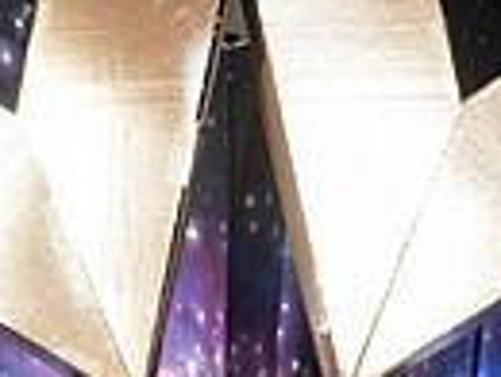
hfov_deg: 14.5
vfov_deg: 9.8
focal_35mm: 136
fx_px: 1972
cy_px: 862
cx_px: 193
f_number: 9
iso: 320
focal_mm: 41
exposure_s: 1/160
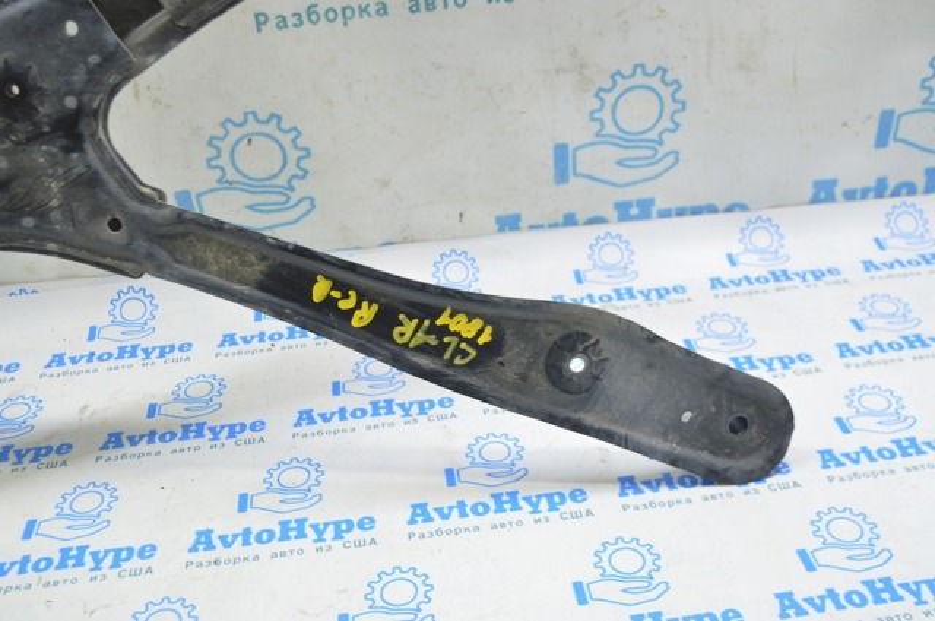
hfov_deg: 49.6
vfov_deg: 34.1
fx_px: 1012
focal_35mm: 39
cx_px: 468
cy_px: 310
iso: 400
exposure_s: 1/15
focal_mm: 26
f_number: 5.6
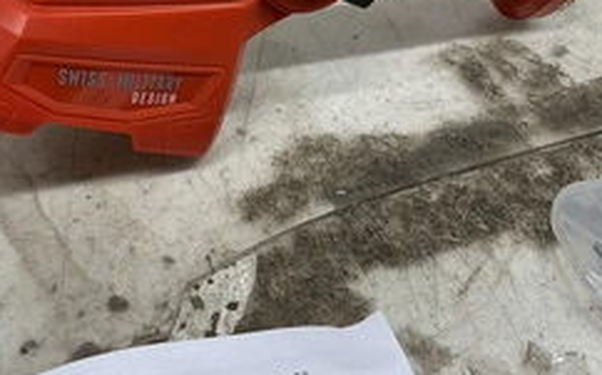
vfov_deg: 25.3
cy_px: 17
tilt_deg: -35.9
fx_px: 804
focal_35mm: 49
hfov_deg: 40.7
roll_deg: -3.7
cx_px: 211
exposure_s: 1/120
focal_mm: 3
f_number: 1.8
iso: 40
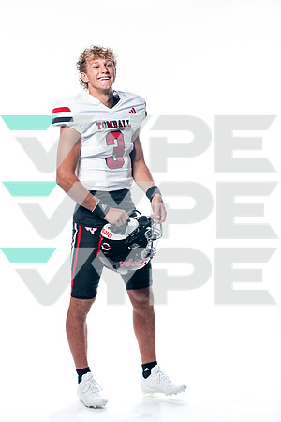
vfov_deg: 23.1
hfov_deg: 15.5
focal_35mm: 88
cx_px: 140
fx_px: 1030
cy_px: 211
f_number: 5.6
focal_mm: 88
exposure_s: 1/250
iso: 100
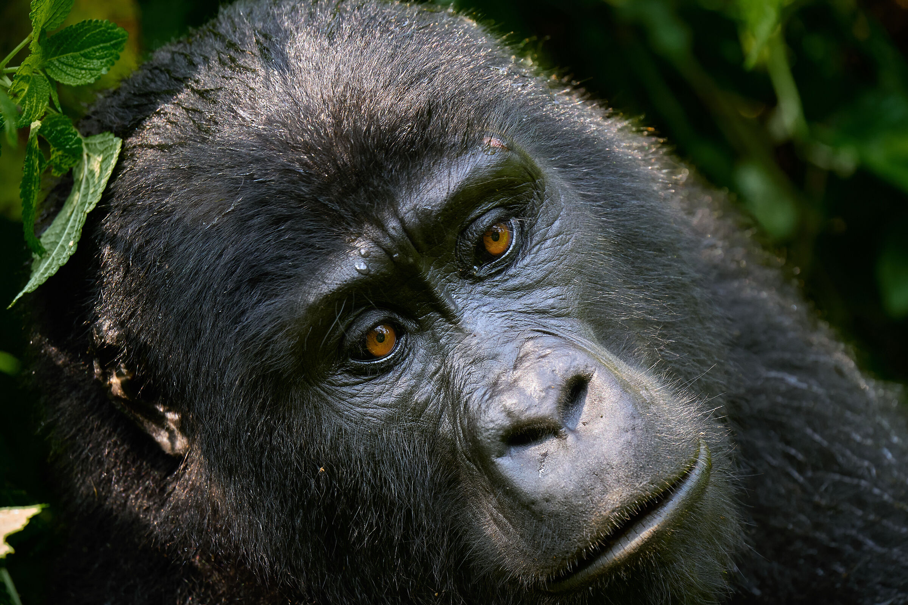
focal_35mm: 259
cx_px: 454
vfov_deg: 5.3
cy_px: 302
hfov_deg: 8.0
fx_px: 6532
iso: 2000
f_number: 7.1
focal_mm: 259
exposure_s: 1/100
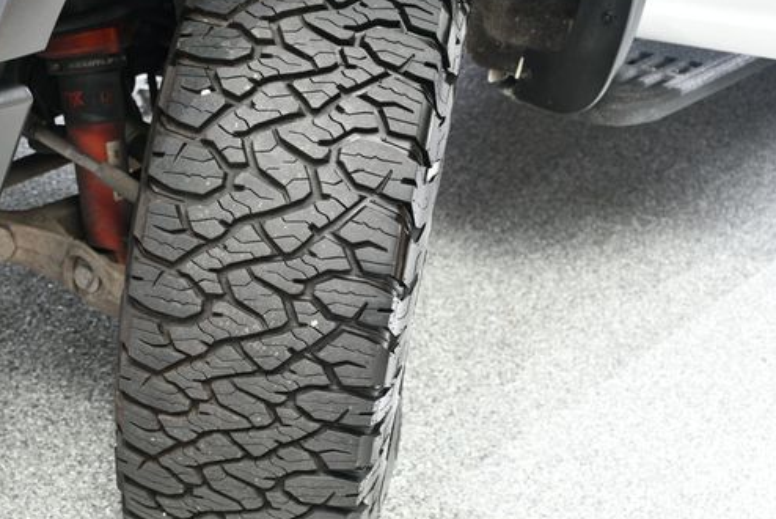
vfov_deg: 20.6
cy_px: 288
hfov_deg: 30.4
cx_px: 314
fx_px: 1423
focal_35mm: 66
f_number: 4.2
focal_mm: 34
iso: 100
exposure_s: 1/160
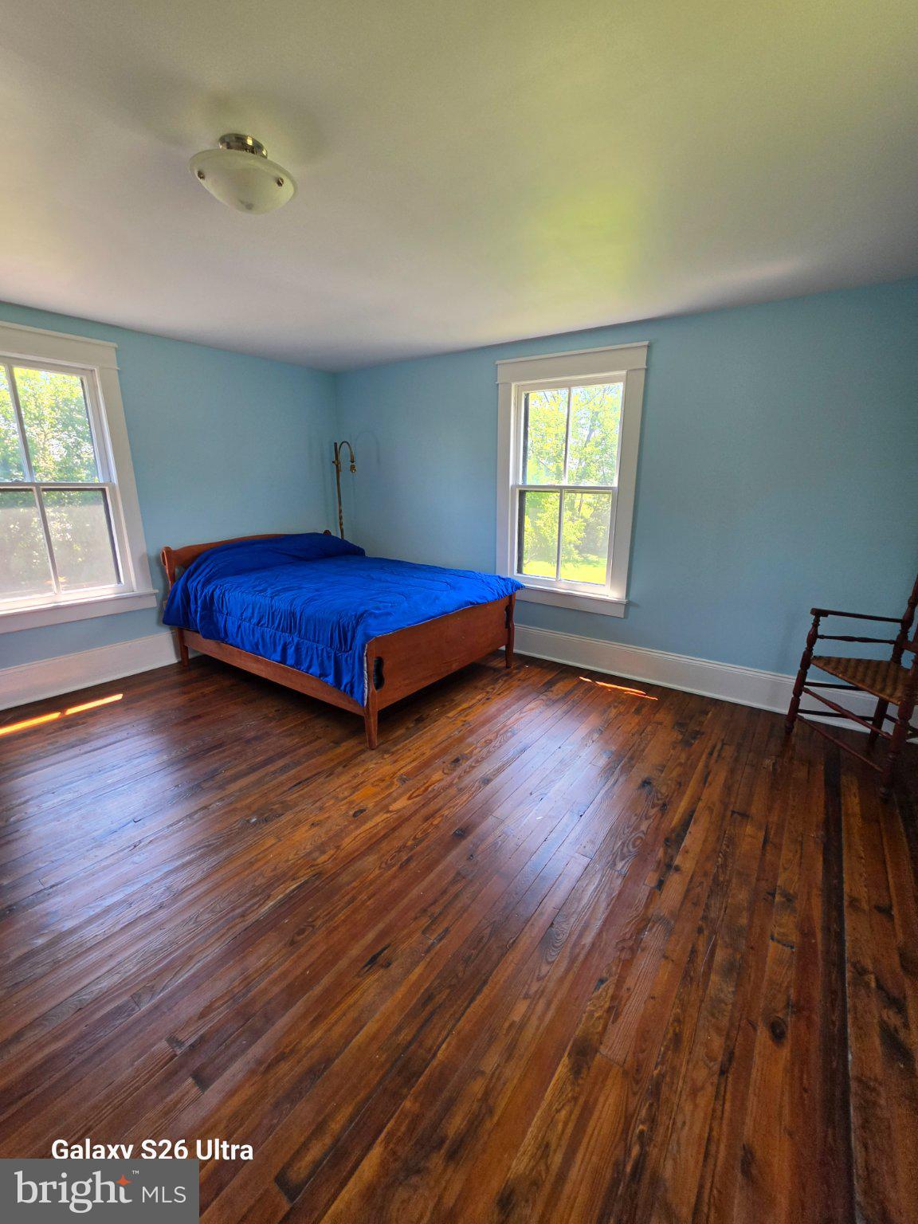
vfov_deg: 106.2
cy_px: 612
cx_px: 459
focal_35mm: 13
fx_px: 460
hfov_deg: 89.9
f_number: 1.9
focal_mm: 2.2
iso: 64
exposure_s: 1/120
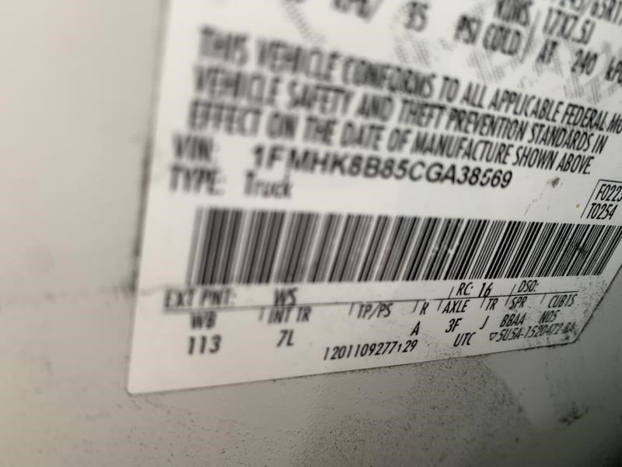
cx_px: 311
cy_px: 234
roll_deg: -7.3
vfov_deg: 53.1
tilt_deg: -13.6
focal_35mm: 26
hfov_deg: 67.3
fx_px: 467
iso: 100
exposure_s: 1/108
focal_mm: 4.25
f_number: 1.8
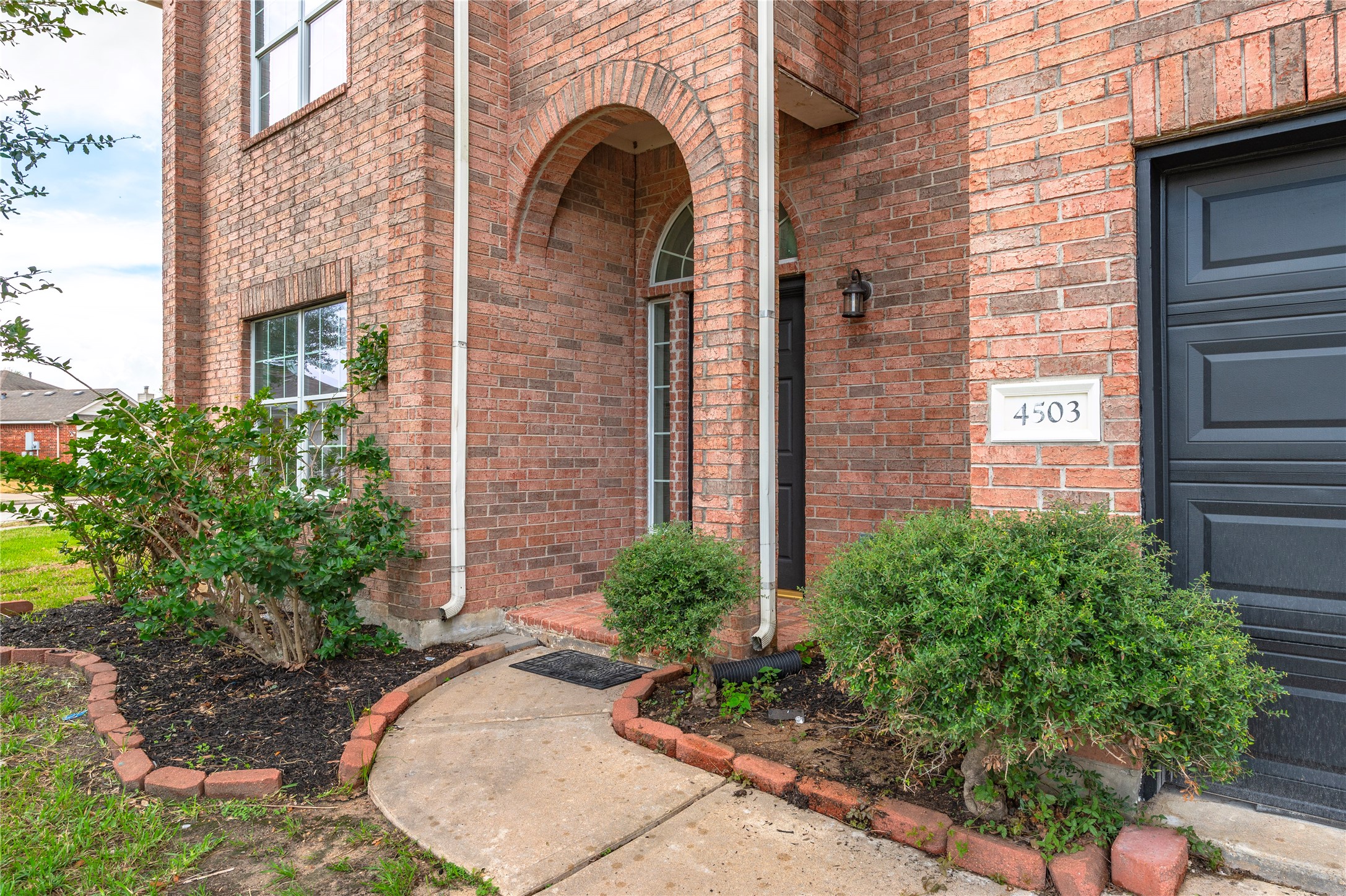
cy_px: 448
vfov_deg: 57.1
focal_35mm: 22
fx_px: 822
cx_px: 673
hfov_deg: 78.6
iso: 125
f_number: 11
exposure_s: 1/80
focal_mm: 22
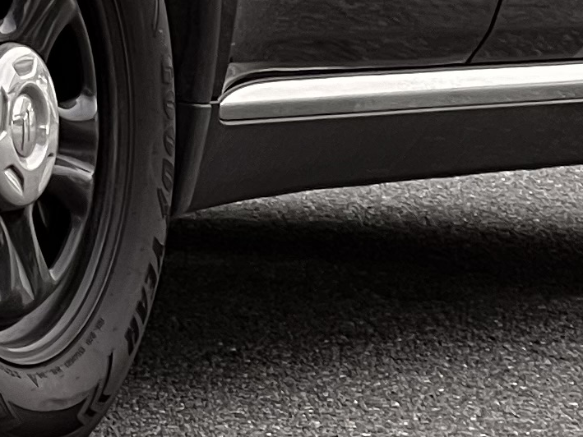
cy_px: -548
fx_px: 7378
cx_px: -398
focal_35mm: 438
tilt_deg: +4.0
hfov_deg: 4.5
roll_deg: +0.3
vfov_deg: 3.4
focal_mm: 9
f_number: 2.8
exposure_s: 1/150
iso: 32
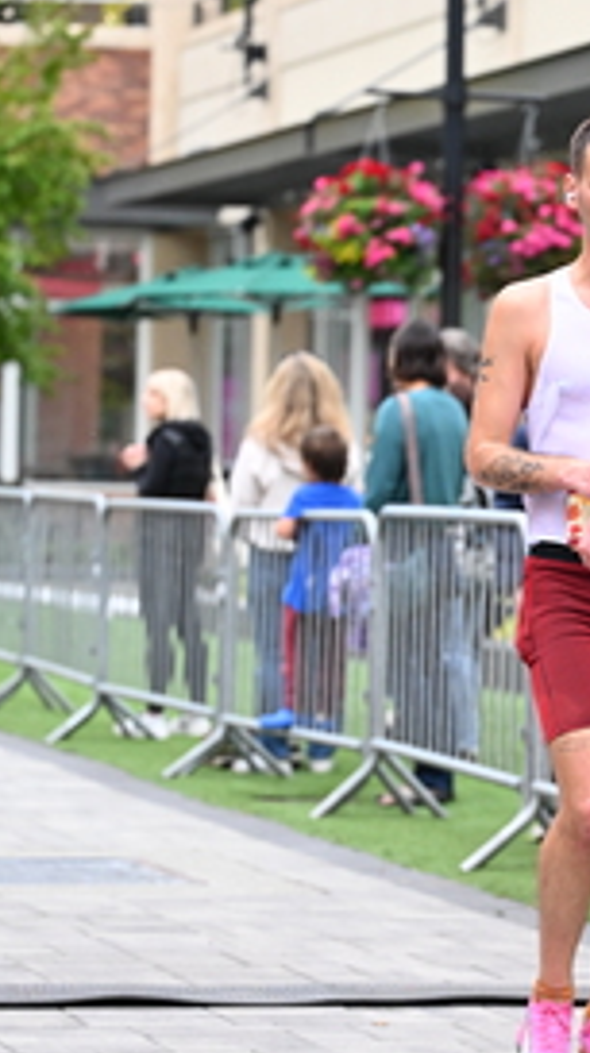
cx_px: 669
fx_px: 4658
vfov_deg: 12.9
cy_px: 552
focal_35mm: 167
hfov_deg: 7.2
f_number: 2.8
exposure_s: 1/1250
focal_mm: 79
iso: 1600
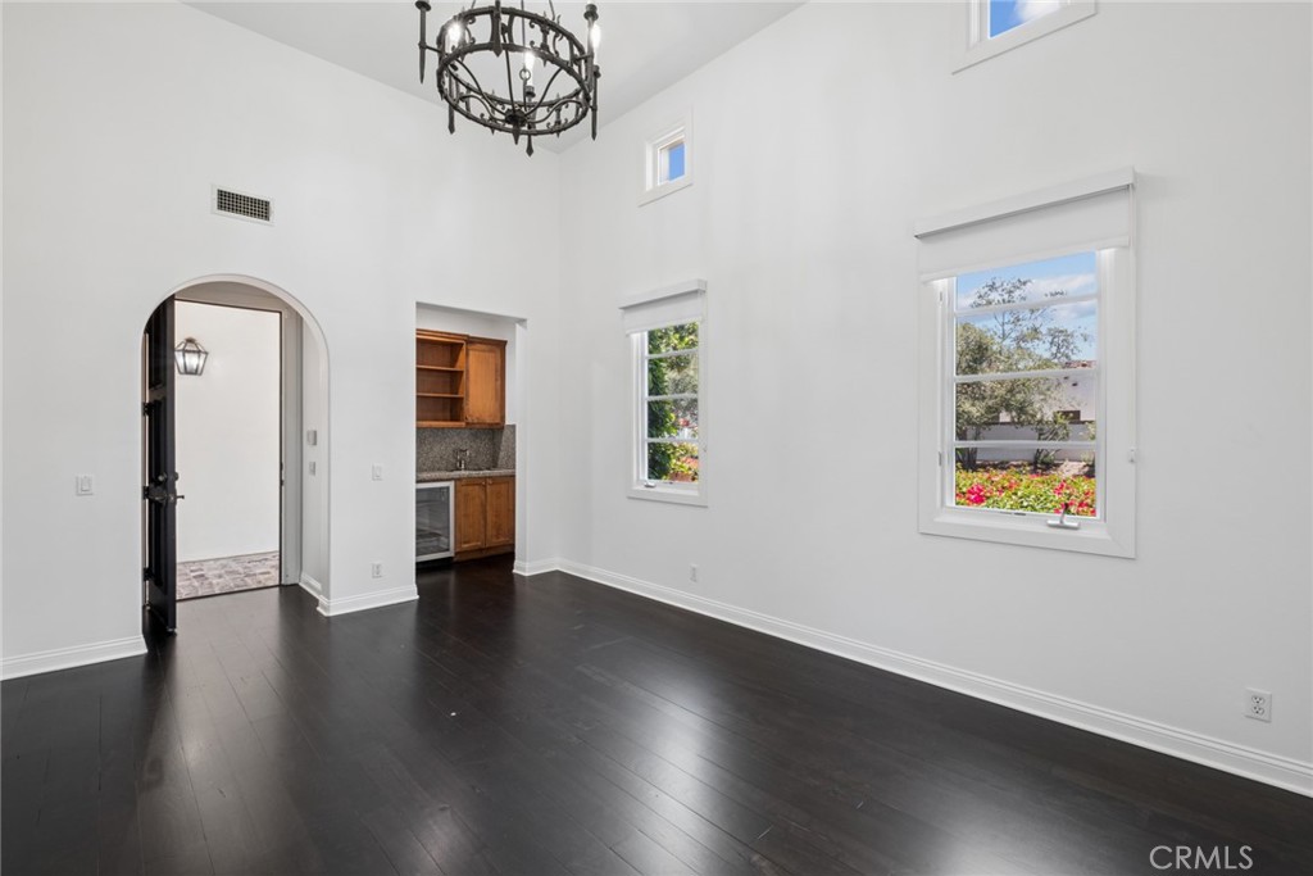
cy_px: 438
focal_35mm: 15
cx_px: 656
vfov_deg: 77.3
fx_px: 547
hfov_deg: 100.4
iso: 200
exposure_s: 1/7
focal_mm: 10
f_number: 9
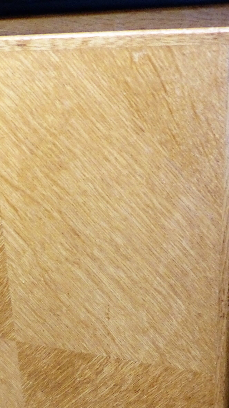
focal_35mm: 48
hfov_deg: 24.8
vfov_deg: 41.4
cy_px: 316
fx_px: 518
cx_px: 151
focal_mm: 4.5
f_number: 2.8
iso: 400
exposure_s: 1/13
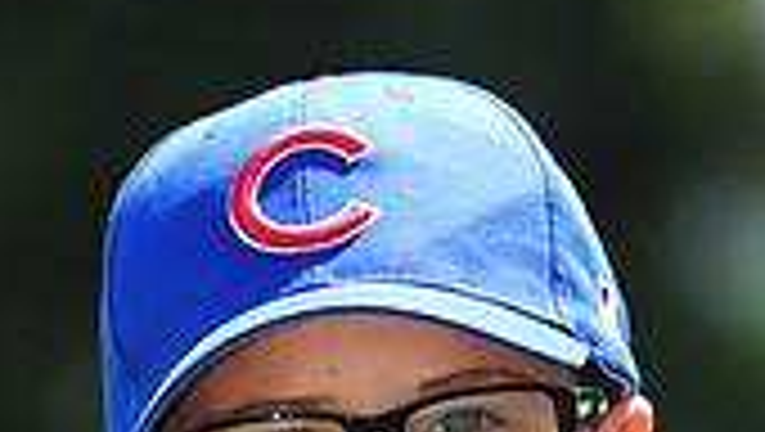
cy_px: 1022
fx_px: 14477
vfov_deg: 1.7
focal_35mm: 713
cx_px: 418
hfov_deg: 3.0
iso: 200
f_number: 4.5
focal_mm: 200
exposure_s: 1/500
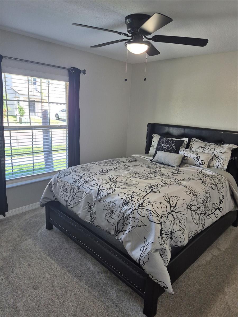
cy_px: 158
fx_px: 211
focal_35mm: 23
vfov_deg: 73.9
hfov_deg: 58.9
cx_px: 119
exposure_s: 1/180
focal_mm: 5.4
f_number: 1.8
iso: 160
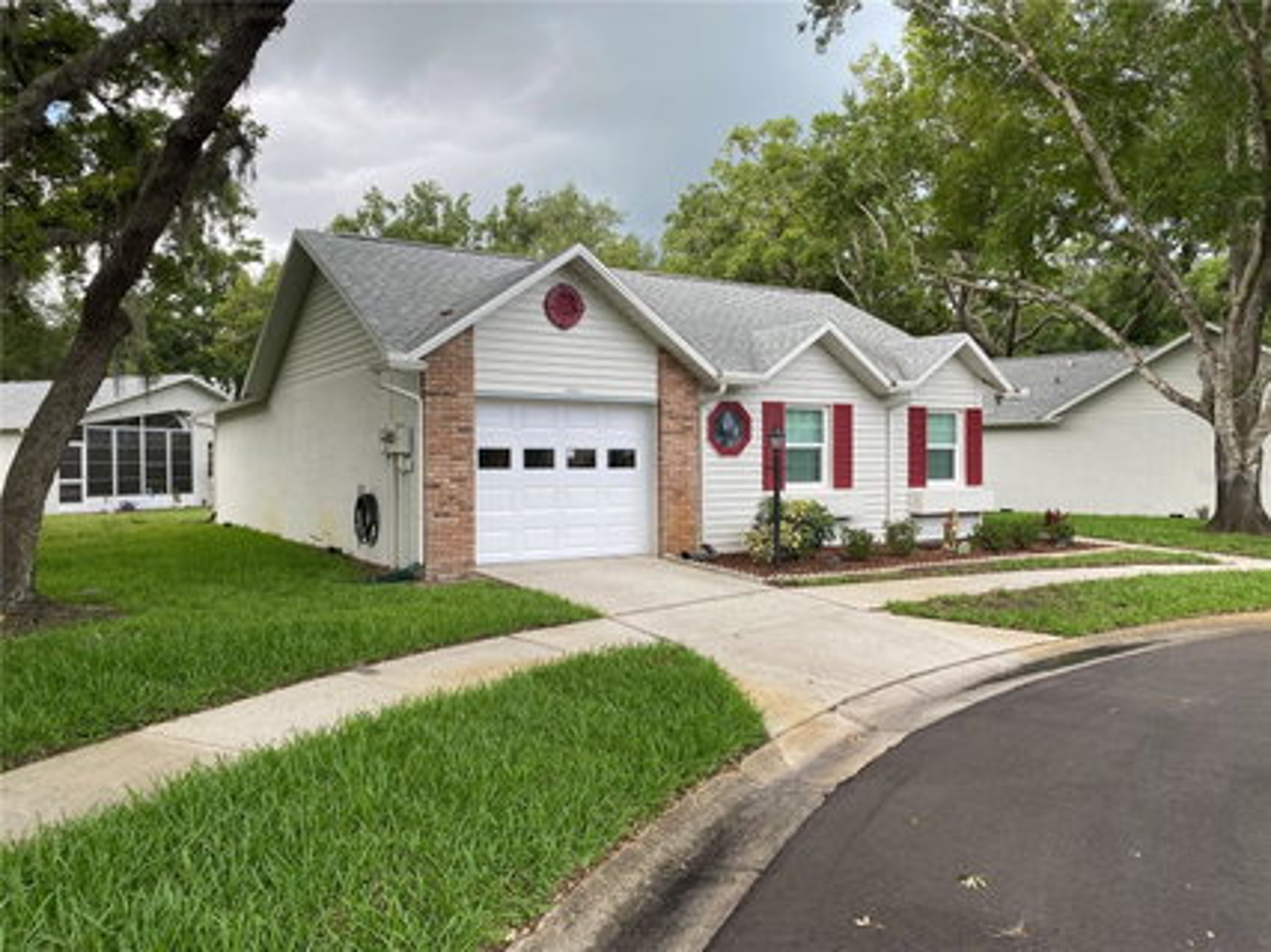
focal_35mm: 26
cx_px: 636
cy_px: 476
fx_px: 954
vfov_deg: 53.0
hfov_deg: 67.3
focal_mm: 4.25
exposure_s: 1/513
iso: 32
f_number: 1.8
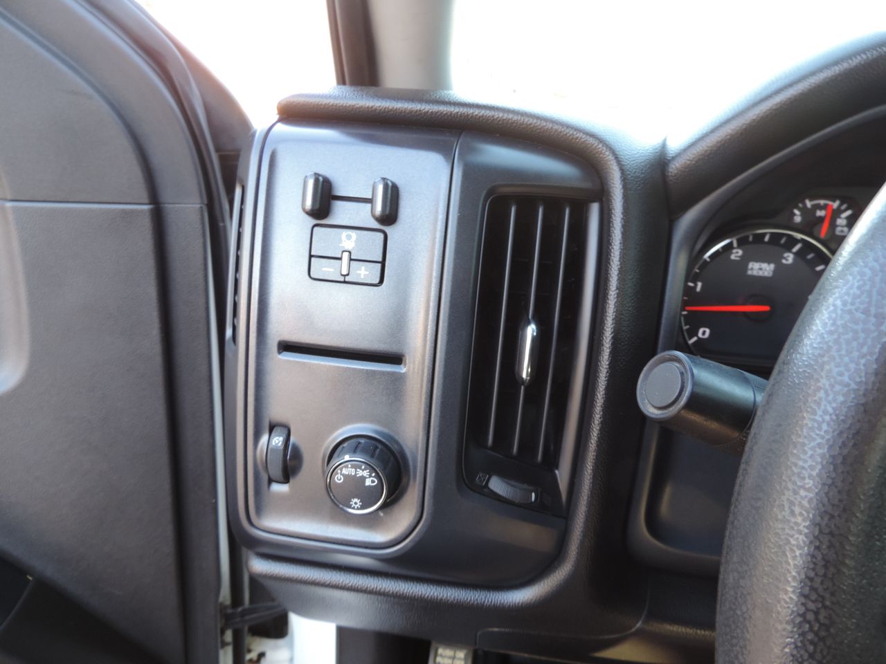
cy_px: 332
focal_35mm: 24
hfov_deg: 71.6
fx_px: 614
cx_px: 443
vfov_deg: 56.8
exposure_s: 1/30
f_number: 3
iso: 140
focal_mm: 4.3
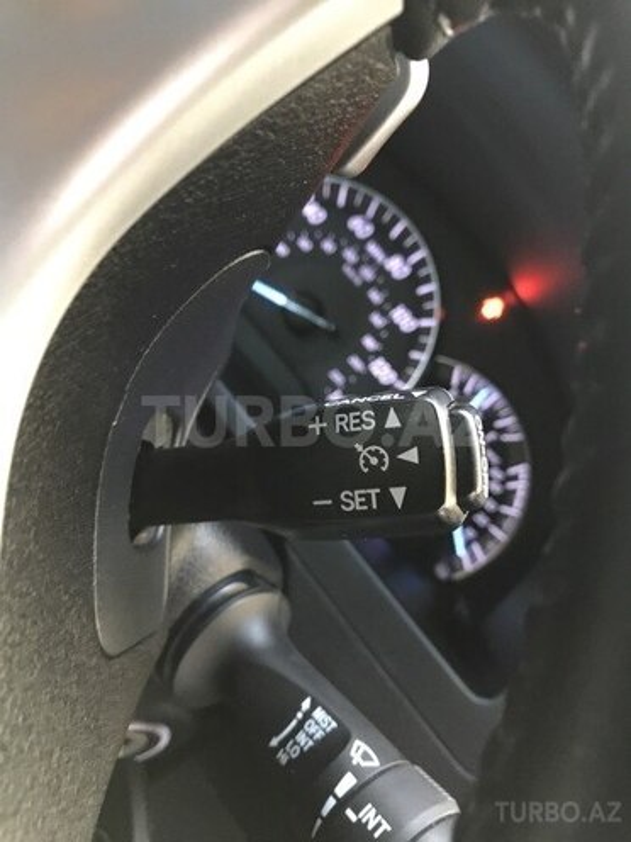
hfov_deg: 49.7
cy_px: 421
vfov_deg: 63.4
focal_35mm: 28
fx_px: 681
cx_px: 316
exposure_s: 1/8
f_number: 1.8
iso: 100
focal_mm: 3.99
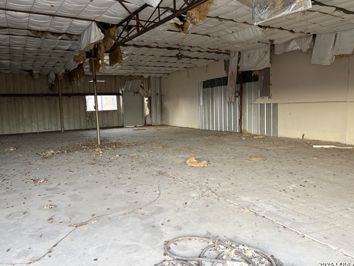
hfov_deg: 65.3
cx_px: 180
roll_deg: +1.4
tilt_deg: -4.8
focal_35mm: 27
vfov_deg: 51.3
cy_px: 130
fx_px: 276
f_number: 1.6
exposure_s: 1/60
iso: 200
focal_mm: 5.96
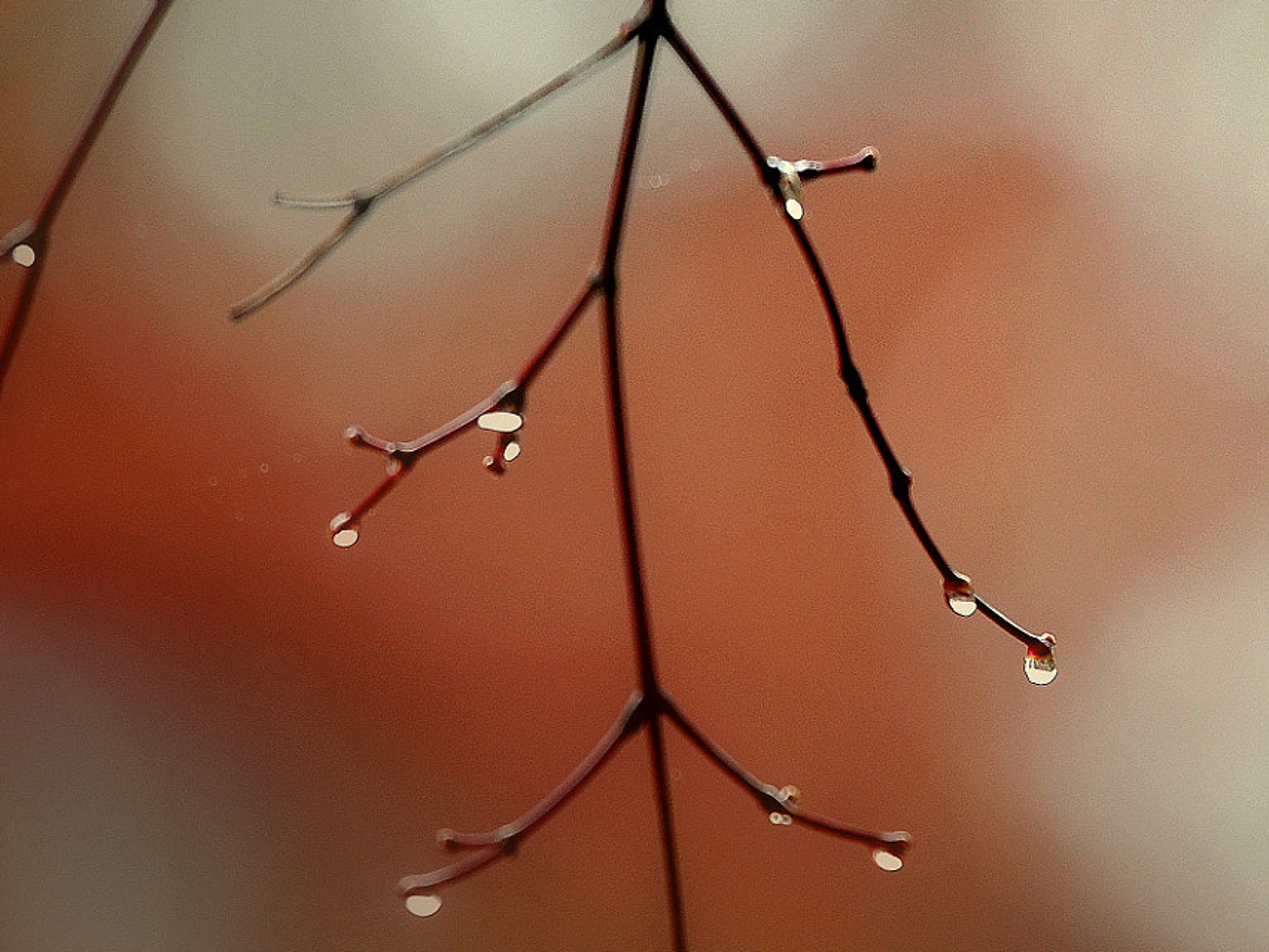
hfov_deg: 2.9
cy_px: 19
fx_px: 25405
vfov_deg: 2.1
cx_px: 1107
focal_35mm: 693
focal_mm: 300
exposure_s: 1/30
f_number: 4
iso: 400
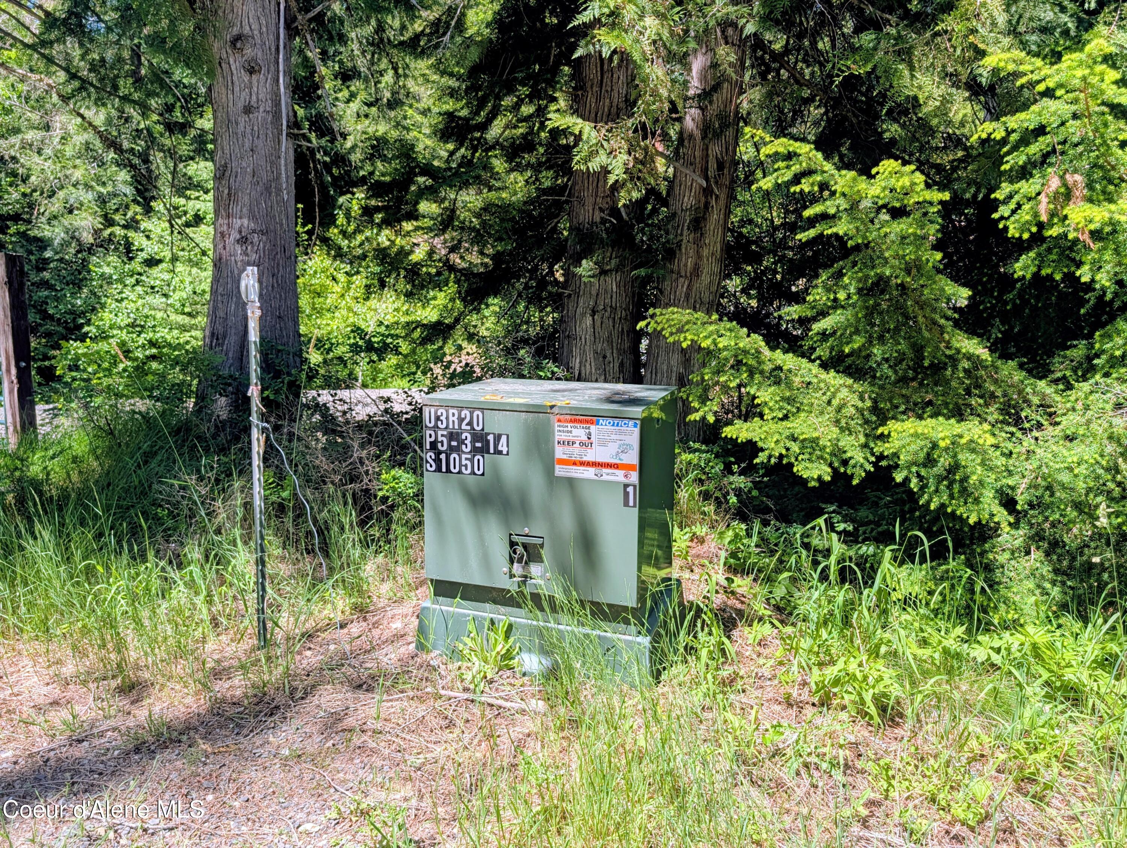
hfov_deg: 71.5
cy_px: 424
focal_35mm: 24
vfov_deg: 56.9
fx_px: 782
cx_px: 564
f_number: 1.68
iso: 20
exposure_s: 1/781
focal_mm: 6.9
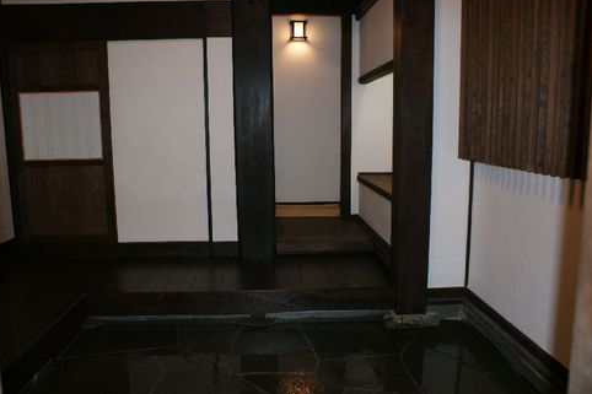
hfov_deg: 65.5
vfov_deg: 46.4
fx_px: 460
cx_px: 287
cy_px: 193
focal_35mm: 28
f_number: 5.6
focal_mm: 18
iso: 400
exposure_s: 1/60
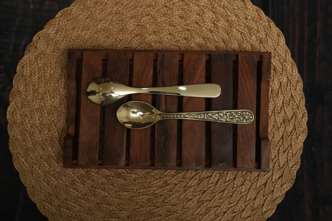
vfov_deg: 27.0
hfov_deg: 39.6
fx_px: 461
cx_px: 166
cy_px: 110
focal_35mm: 50
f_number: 8
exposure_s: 1/320
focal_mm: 50
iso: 800
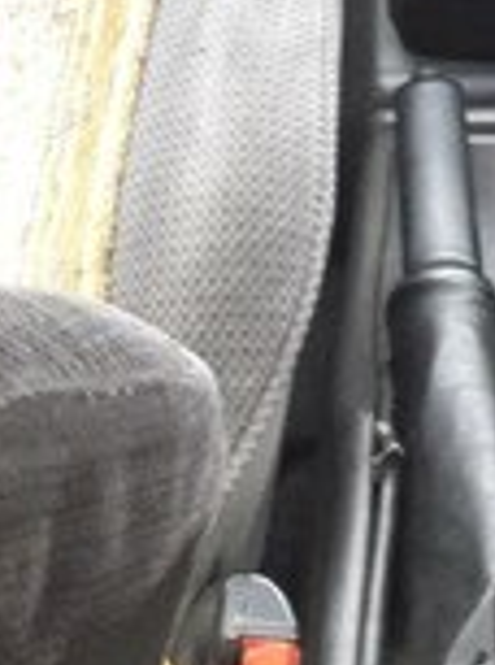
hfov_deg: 16.0
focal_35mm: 91
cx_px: 412
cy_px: -369
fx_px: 1742
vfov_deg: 18.7
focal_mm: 3.7
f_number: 1.9
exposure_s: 1/17
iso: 320
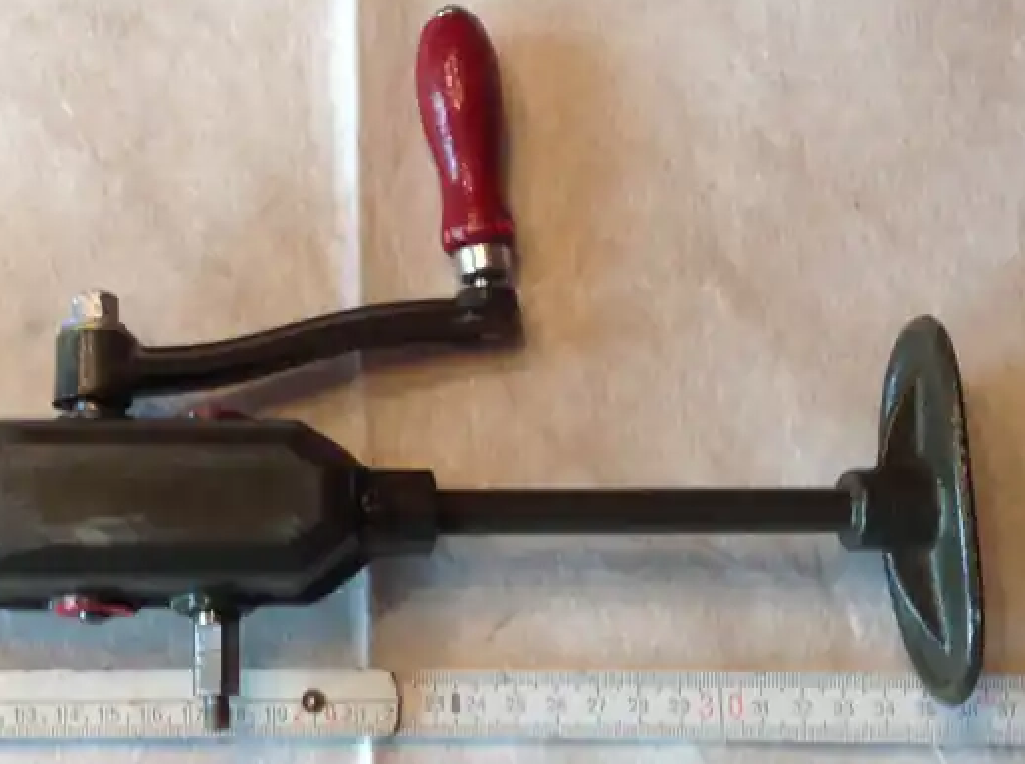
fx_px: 2009
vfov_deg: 21.5
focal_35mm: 68
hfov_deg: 28.3
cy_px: 483
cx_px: 293
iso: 50
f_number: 2.4
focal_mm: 4.28
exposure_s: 1/20
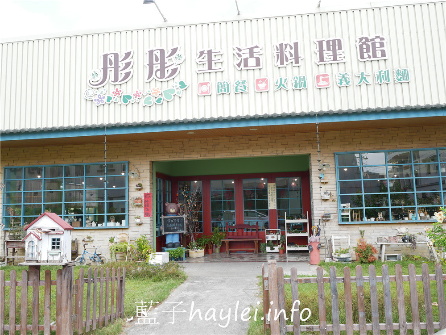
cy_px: 168
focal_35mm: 30
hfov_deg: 60.0
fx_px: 387
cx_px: 223
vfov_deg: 46.8
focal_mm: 15
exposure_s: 1/500
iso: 200
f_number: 3.5
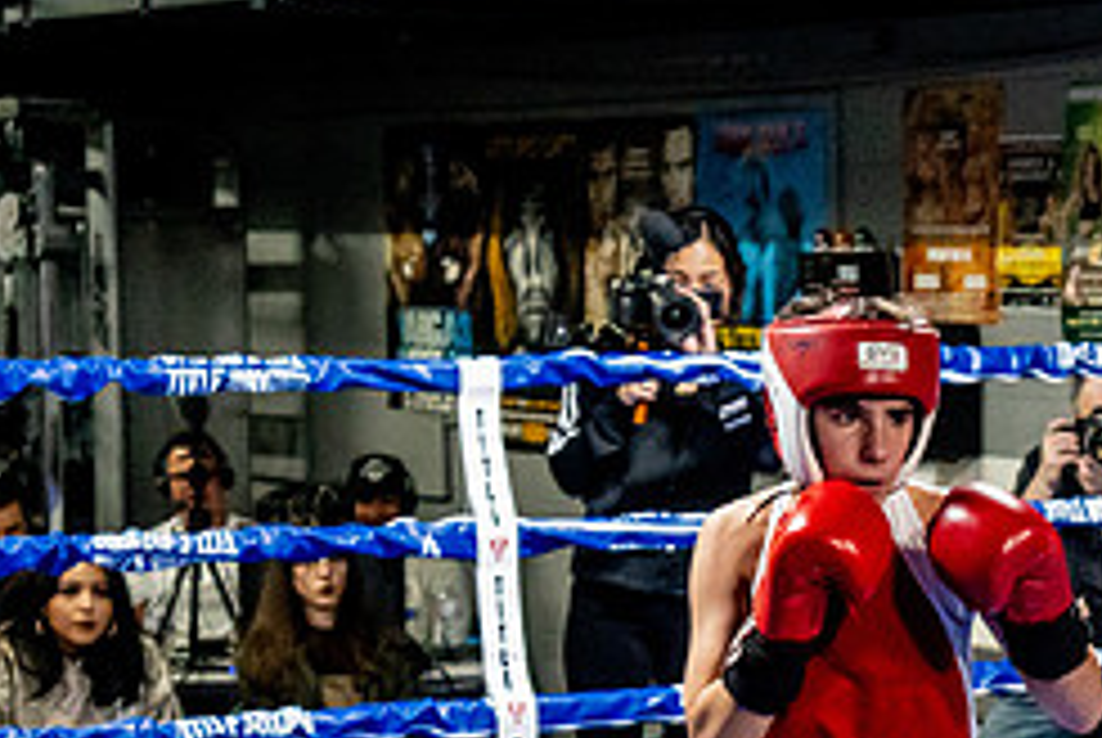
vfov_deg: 11.0
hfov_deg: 16.1
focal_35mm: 123
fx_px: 3770
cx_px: 1214
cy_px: 781
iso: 5000
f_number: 2.8
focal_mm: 35
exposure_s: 1/800
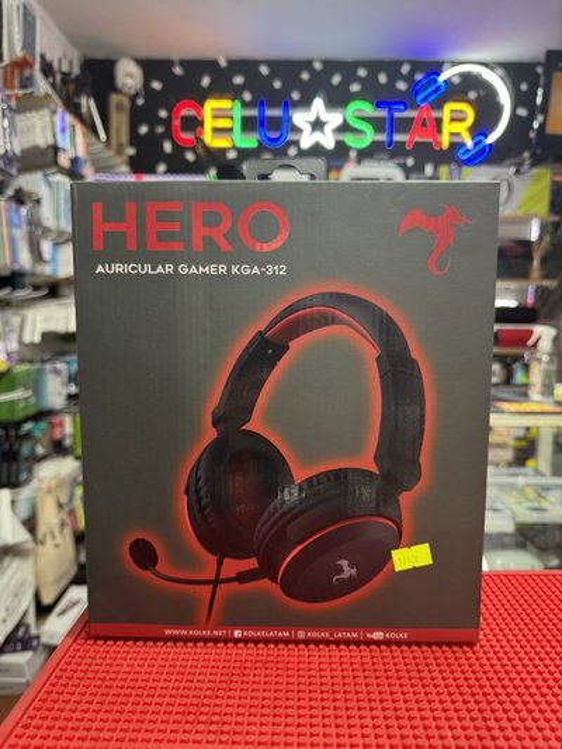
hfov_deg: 56.8
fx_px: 519
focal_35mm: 24
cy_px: 374
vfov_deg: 71.6
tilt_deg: -6.1
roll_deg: +0.4
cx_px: 281
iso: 160
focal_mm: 6.76
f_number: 1.78
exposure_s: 1/50
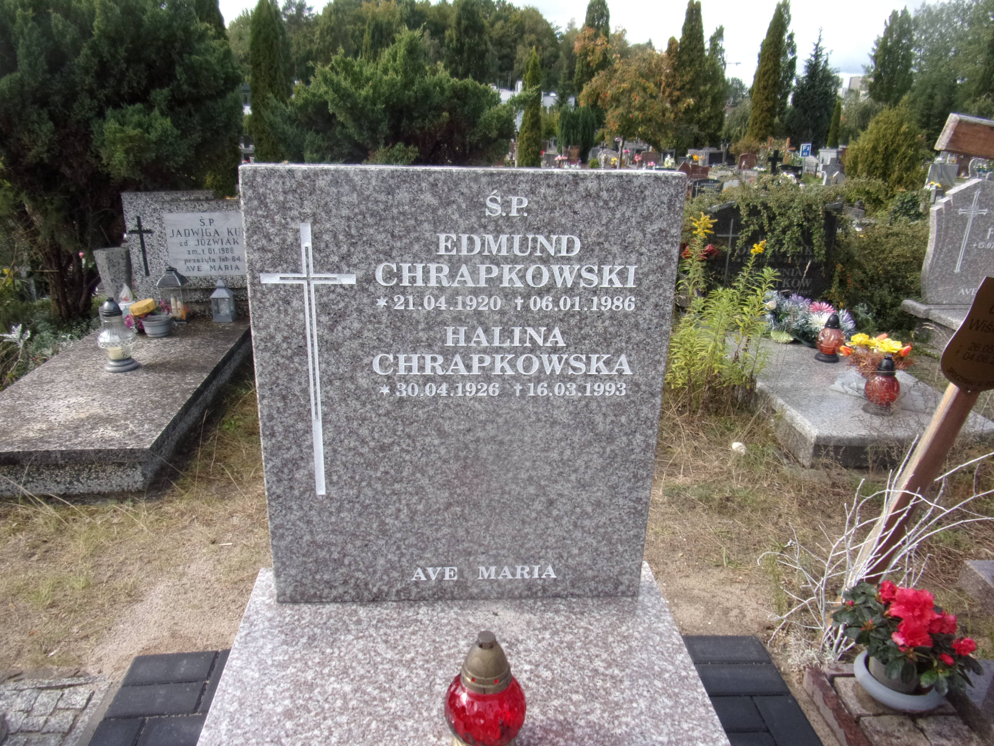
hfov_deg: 71.6
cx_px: 497
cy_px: 373
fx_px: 689
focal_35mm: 24
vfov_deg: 56.8
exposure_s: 1/320
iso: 80
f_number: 3.3
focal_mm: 4.3
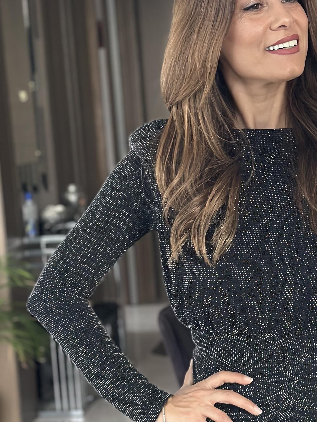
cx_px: 277
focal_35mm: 96
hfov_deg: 15.3
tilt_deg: -16.2
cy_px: 270
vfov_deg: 20.4
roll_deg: +4.2
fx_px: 1172
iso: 320
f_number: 1.78
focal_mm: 6.86
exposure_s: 1/60
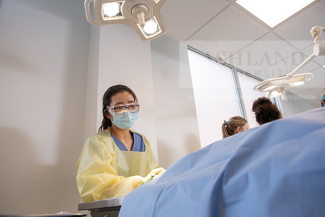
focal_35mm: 27
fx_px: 244
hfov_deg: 67.4
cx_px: 162
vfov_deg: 48.0
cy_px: 108
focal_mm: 27
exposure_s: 1/200
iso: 400
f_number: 4
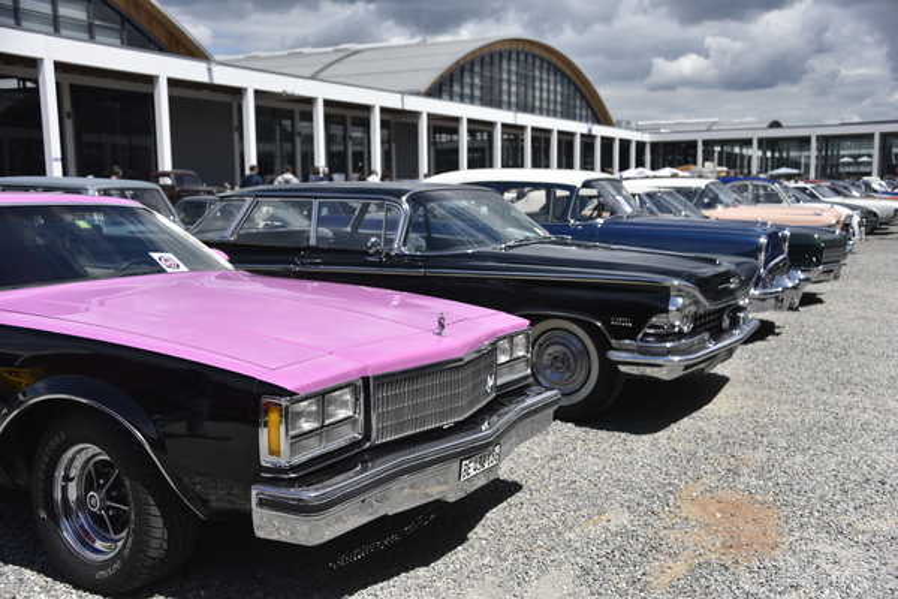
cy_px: 300
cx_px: 449
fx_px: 948
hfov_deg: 50.7
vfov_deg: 35.1
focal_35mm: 38
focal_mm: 38
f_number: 4.5
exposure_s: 1/4000
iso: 320
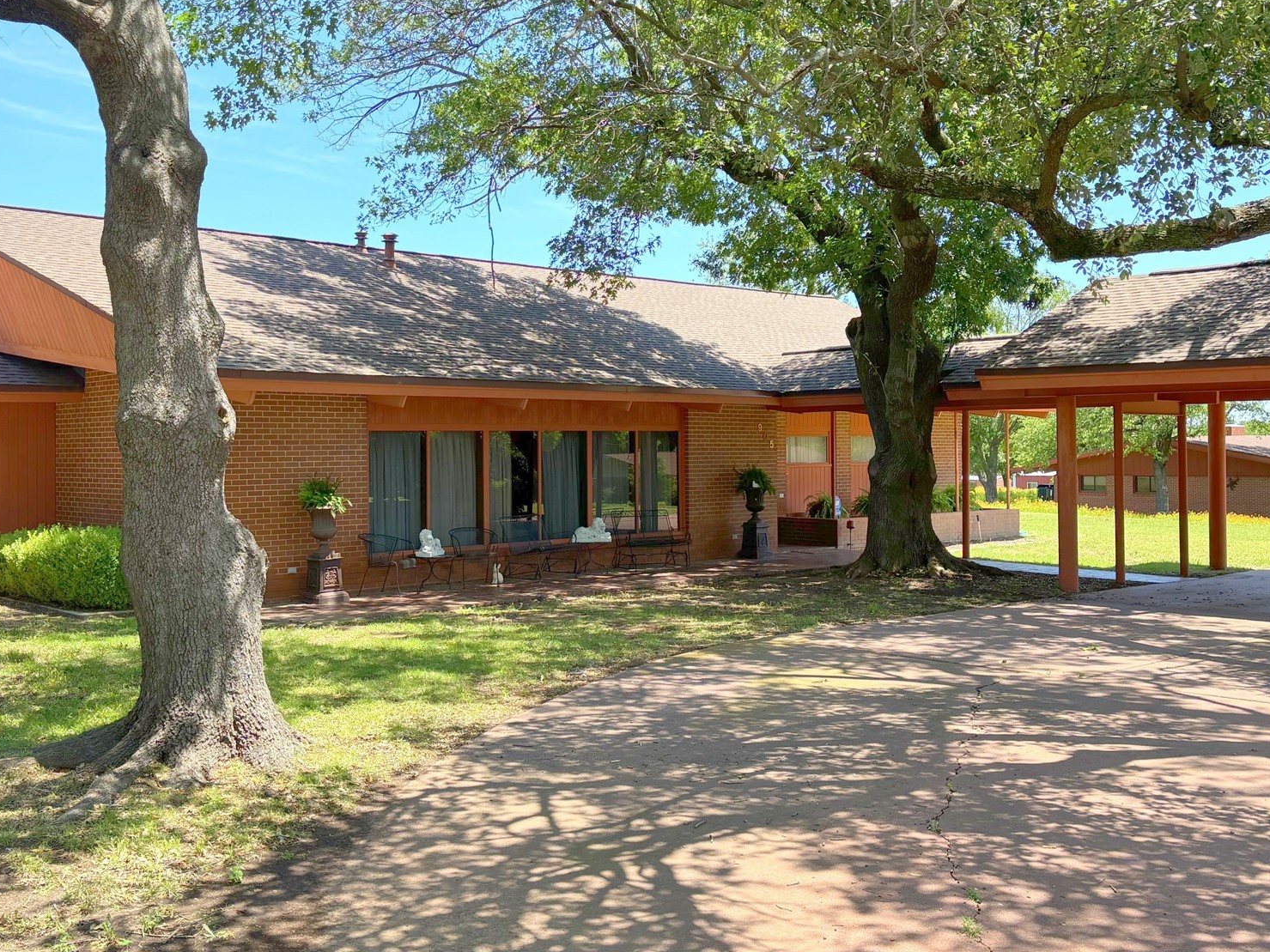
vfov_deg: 39.6
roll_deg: +0.1
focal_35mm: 36
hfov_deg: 51.2
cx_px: 550
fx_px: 1321
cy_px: 430
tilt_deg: +0.2
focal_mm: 5.96
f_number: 1.6
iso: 50
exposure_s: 1/811
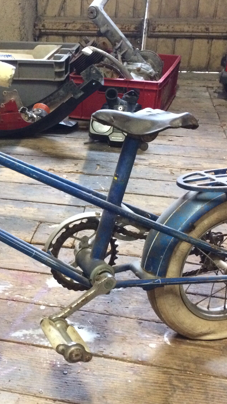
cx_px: 31
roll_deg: +0.8
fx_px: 492
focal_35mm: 46
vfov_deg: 44.6
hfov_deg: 25.3
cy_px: 208
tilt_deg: -26.2
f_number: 2.2
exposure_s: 1/25
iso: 320
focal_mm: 4.15
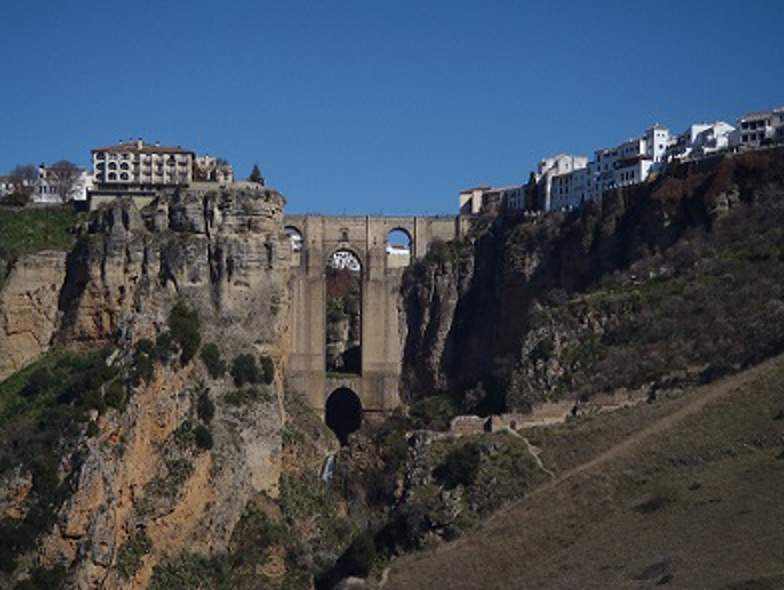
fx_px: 2177
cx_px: 392
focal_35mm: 96
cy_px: 295
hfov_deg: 20.4
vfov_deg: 15.4
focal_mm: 17.22
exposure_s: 1/200
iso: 125
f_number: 13
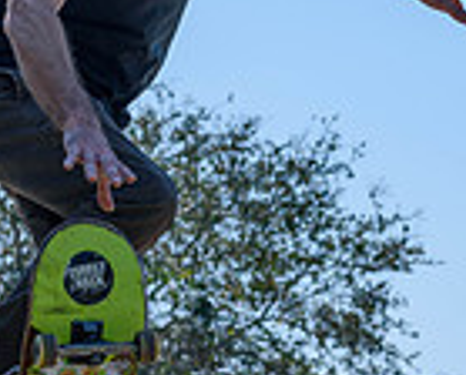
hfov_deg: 6.1
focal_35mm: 318
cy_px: 449
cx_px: 191
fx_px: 4398
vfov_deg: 4.9
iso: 200
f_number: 8
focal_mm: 70
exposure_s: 1/1000
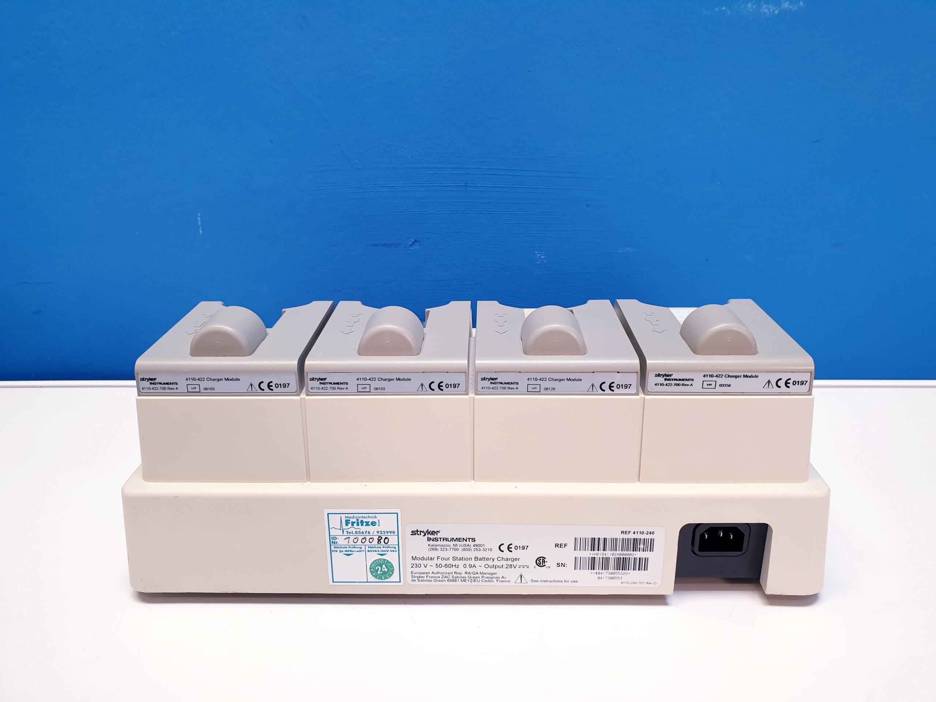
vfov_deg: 53.1
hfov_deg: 67.3
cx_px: 468
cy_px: 351
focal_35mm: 26
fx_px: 703
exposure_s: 1/50
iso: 125
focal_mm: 4.3
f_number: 2.4
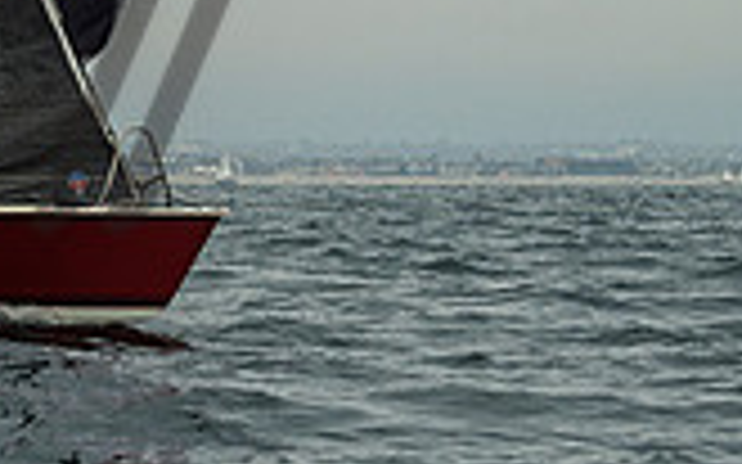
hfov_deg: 8.3
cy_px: -262
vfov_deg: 5.3
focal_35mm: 247
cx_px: -304
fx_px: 4993
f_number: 6
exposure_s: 1/2000
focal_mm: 60
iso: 400
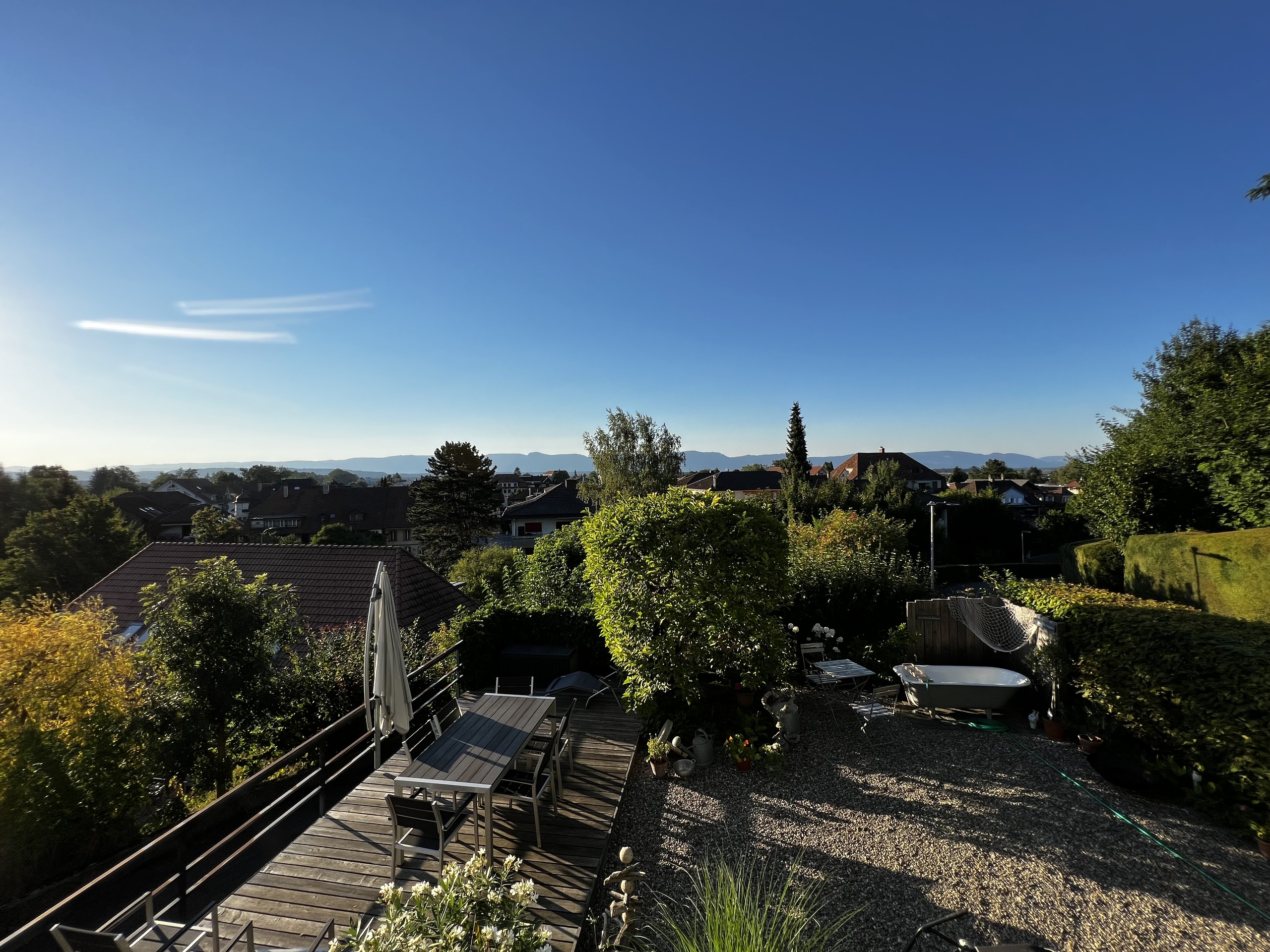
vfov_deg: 89.9
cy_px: 476
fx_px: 477
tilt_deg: -0.6
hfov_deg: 106.2
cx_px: 635
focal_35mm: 13
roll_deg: +0.8
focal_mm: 1.57
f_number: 1.8
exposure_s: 1/1531
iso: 32
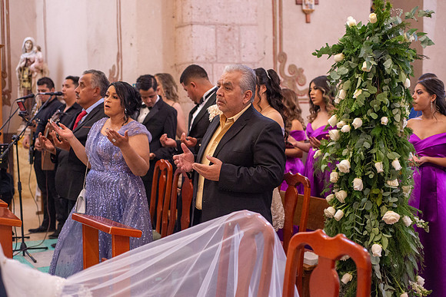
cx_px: 223
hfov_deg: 39.6
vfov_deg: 27.0
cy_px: 148
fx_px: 620
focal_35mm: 50
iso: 2500
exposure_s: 1/125
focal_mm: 50
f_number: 2.8
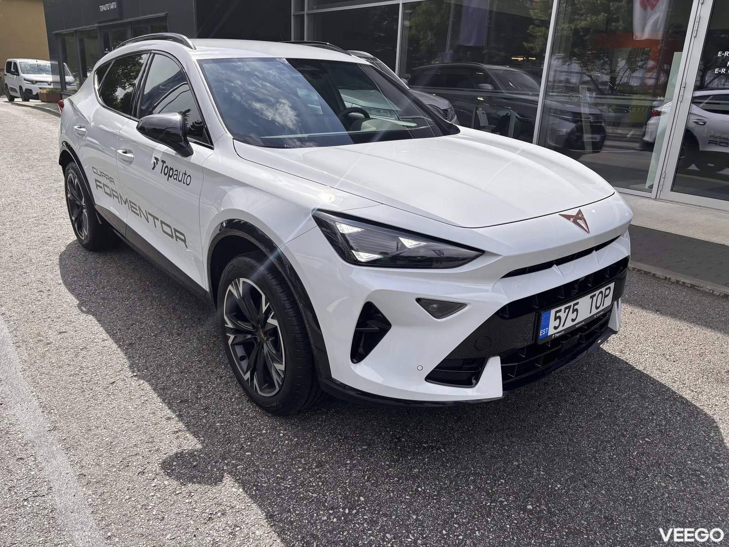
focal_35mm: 26
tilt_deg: -18.1
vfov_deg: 53.1
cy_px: 274
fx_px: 548
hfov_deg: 67.3
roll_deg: -3.1
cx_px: 364
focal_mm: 5.96
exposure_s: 1/3021
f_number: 1.6
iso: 50
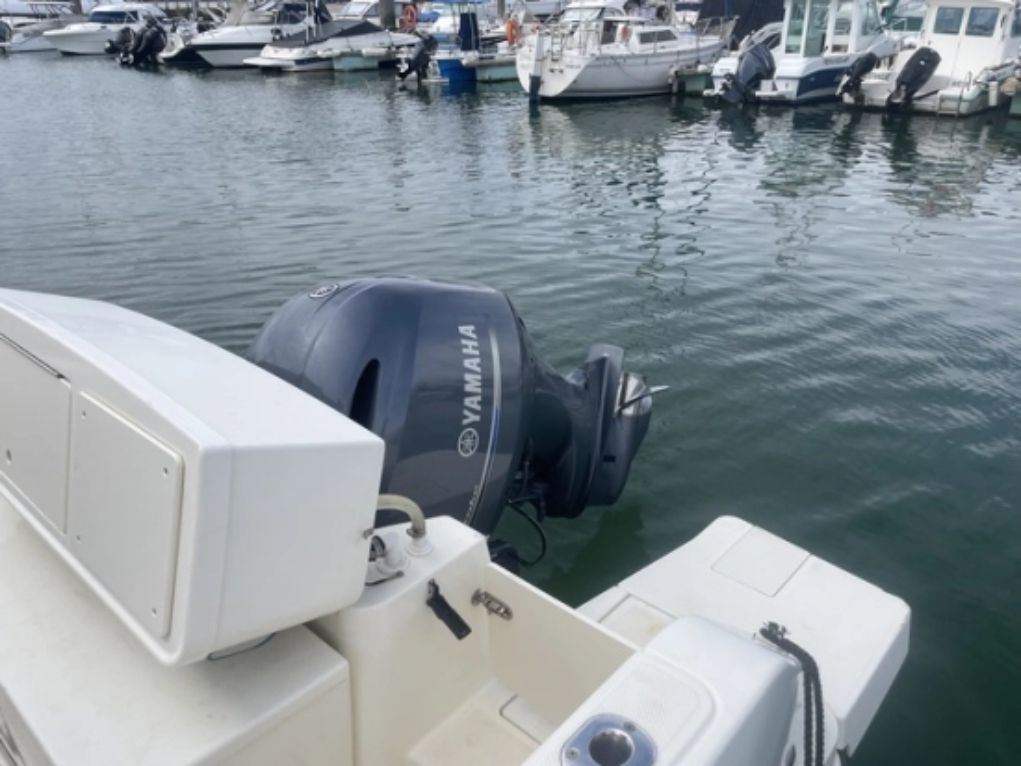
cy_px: 383
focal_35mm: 26
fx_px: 767
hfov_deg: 67.3
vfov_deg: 53.1
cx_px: 510
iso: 32
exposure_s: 1/4132
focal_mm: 4.2
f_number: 1.6
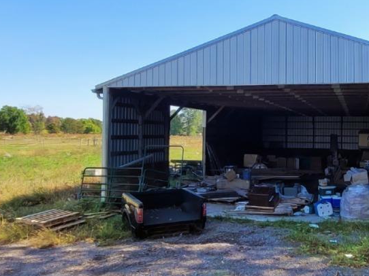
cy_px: 130
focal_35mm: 36
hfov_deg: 50.3
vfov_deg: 39.6
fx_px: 384
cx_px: 251
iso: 50
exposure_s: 1/833
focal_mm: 2.2
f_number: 2.2
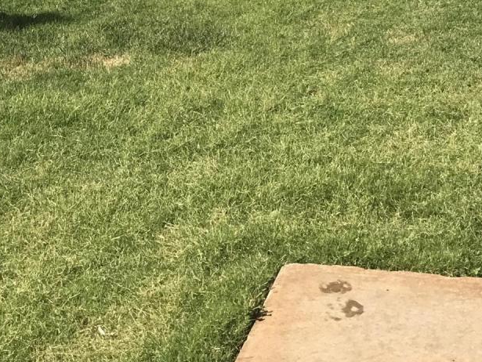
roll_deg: +1.3
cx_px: 204
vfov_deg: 15.0
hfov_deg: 21.5
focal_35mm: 91
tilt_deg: -3.5
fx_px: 1268
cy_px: -183
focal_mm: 3.99
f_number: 1.8
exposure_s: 1/2128
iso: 20
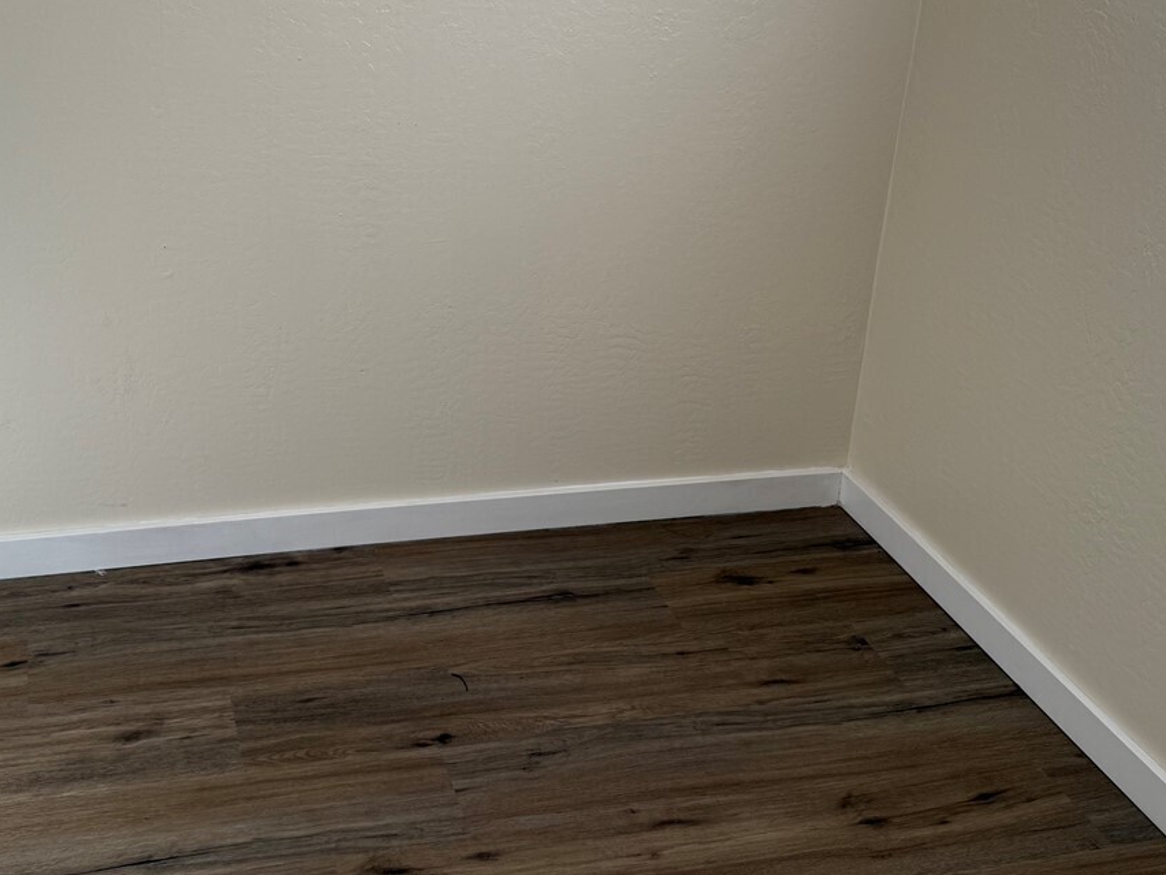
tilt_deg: -19.8
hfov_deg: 42.0
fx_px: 1516
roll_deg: -4.7
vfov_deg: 31.9
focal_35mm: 45
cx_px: 495
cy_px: 290
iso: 64
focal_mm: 6.76
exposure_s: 1/287
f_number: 1.78
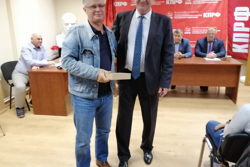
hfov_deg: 63.7
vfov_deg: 44.8
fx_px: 201
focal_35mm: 29
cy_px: 72
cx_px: 123
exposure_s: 1/25
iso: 400
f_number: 1.8
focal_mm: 3.95
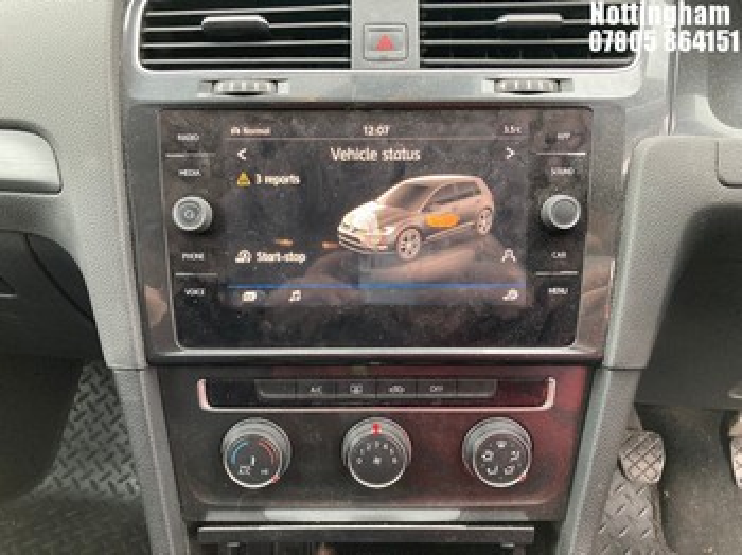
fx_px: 600
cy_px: 278
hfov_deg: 63.5
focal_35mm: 28
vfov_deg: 49.7
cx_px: 371
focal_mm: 3.99
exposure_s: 1/60
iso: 160
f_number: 1.8
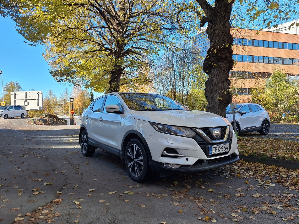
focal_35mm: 23
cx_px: 150
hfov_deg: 73.9
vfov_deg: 58.9
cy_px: 112
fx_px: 199
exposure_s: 1/767
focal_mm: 5.54
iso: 40
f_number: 1.8
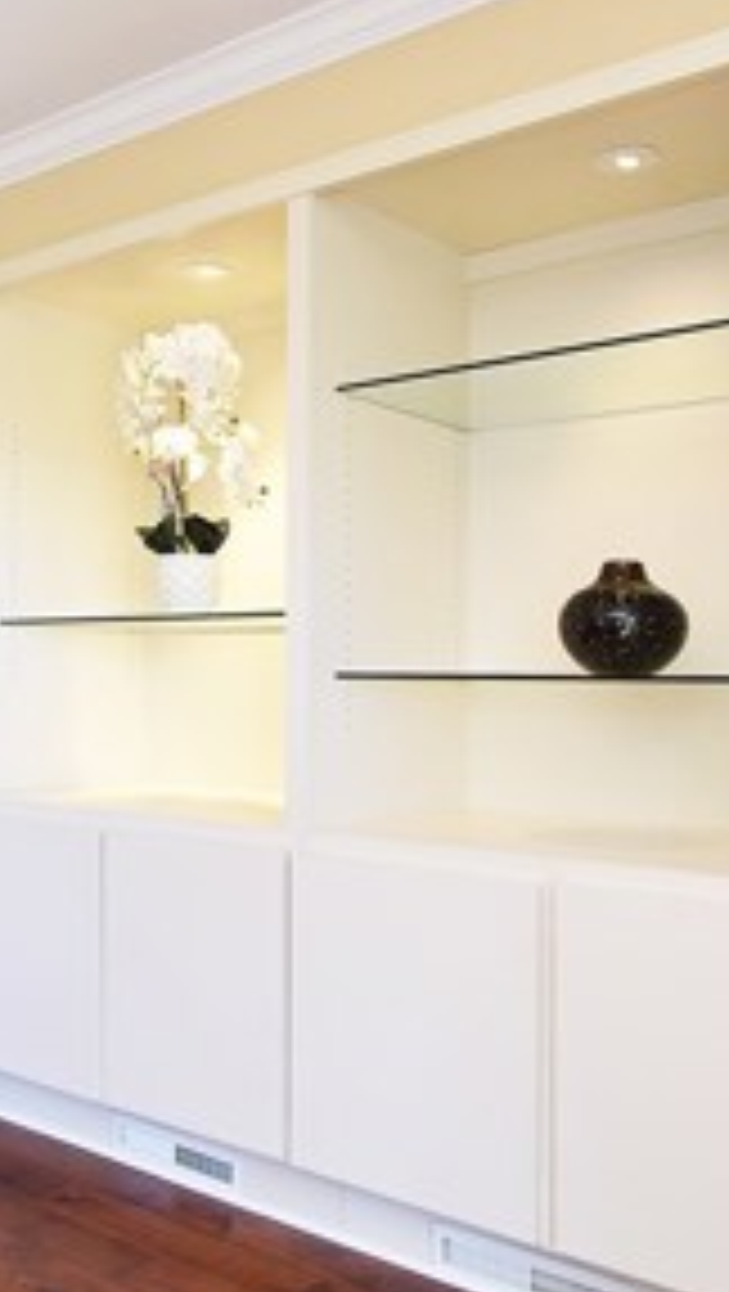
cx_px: 279
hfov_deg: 33.7
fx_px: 1200
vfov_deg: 56.6
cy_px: 657
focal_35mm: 35
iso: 320
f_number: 8
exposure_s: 1/8
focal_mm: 10
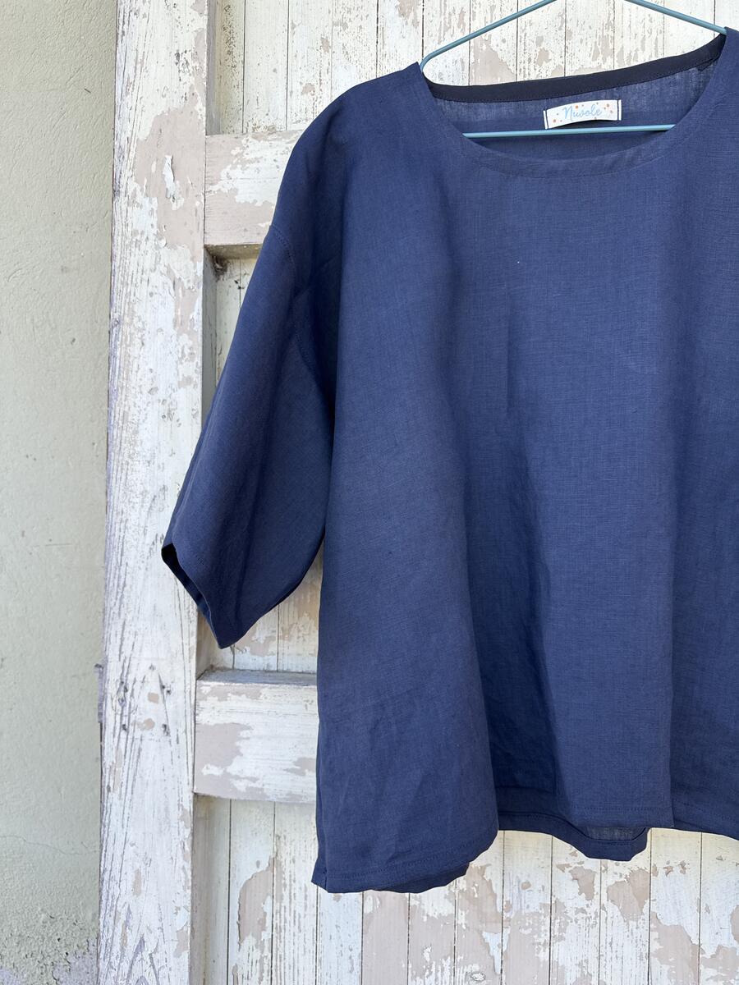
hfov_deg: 56.8
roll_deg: +1.1
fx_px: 683
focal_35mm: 24
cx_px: 370
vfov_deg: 71.6
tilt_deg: -4.4
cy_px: 492
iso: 80
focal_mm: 6.76
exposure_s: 1/397
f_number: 1.78
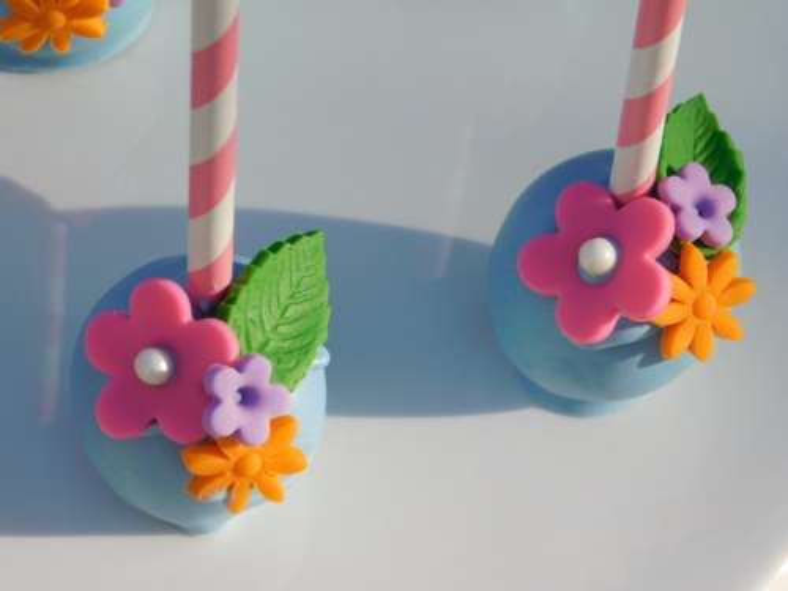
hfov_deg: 9.8
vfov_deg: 7.4
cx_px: 394
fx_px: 4598
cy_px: 296
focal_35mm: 202
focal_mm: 35.9
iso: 125
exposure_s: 1/200
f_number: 5.4
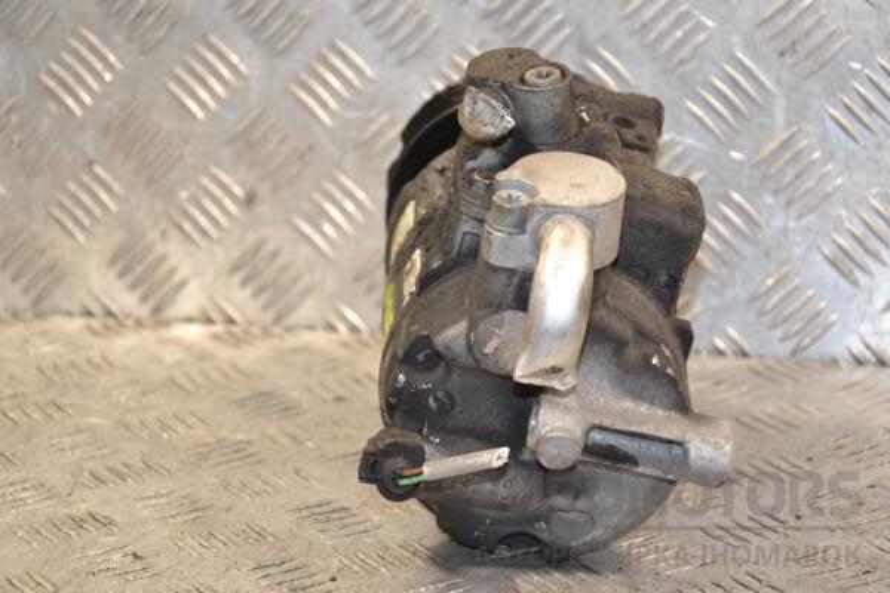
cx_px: 445
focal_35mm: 105
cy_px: 296
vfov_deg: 13.0
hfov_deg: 19.5
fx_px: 2596
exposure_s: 1/100
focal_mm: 70
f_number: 5.3
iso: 800
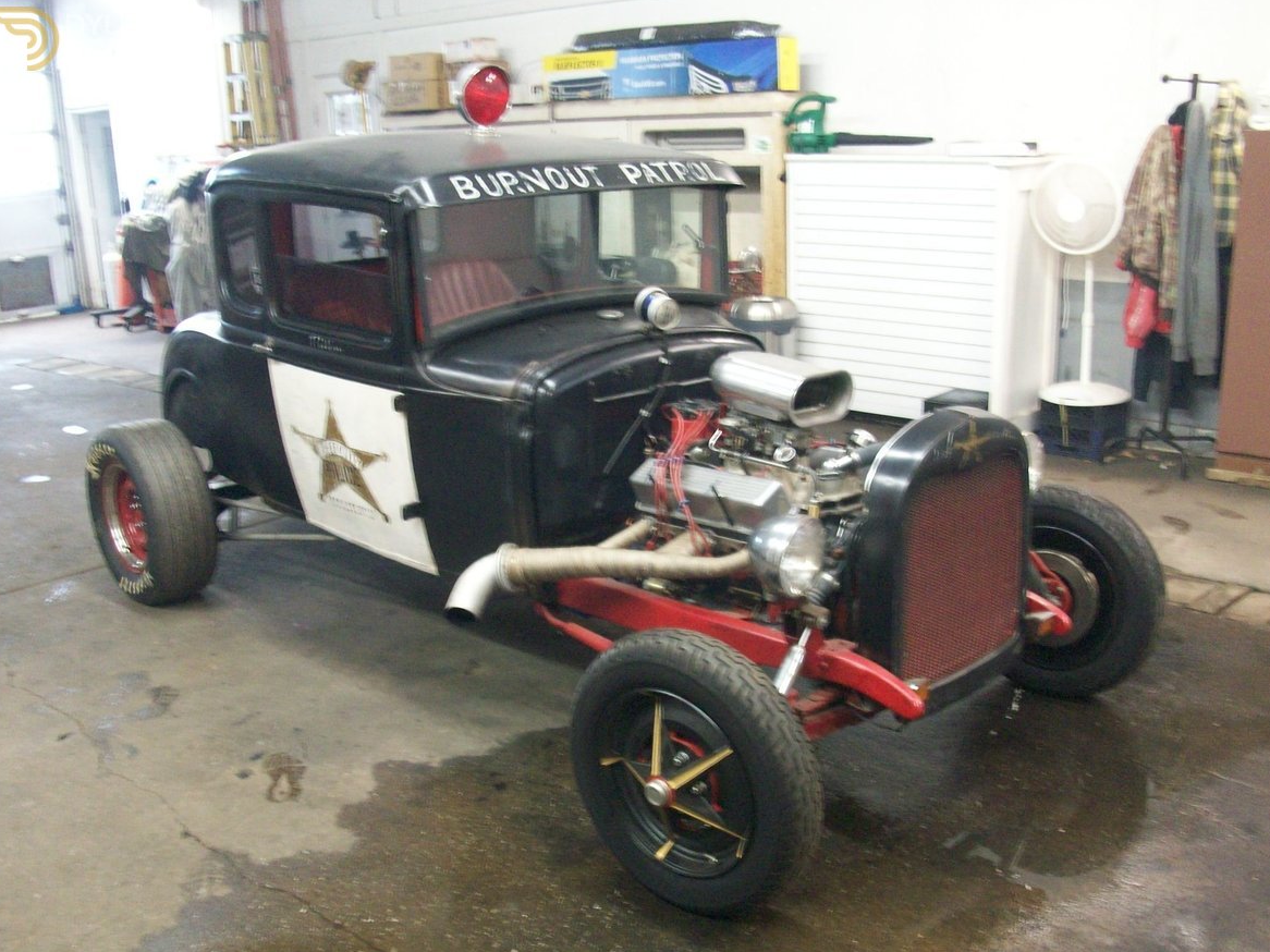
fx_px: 1284
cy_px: 486
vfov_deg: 40.7
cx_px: 633
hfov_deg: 52.6
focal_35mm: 35
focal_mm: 5.7
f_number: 2.8
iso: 187
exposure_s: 1/8
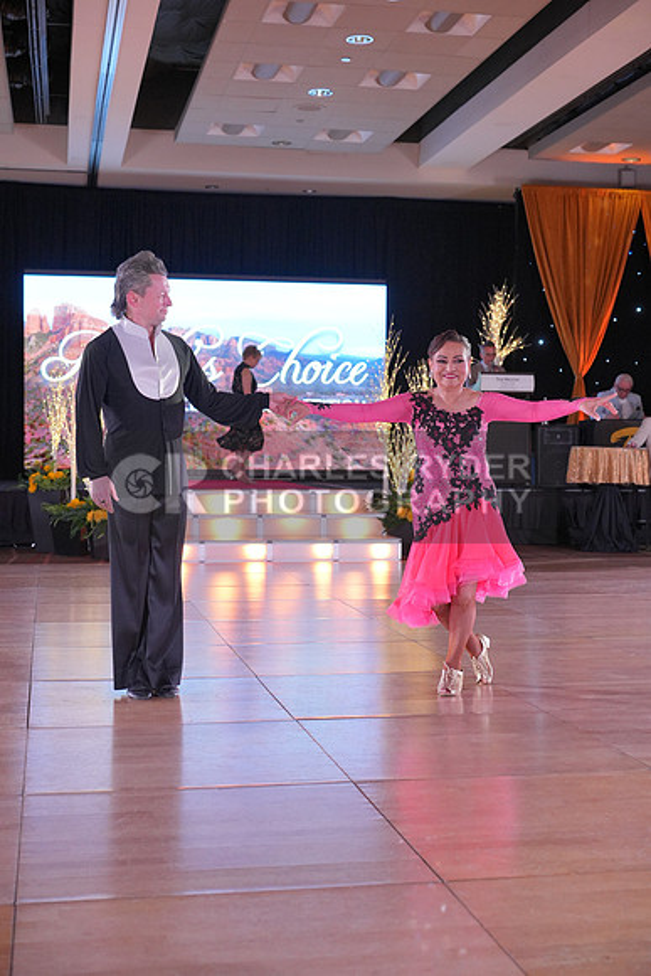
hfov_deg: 27.0
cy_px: 488
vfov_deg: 39.6
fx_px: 1355
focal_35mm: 50
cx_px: 326
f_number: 4
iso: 2500
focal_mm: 50
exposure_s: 1/400
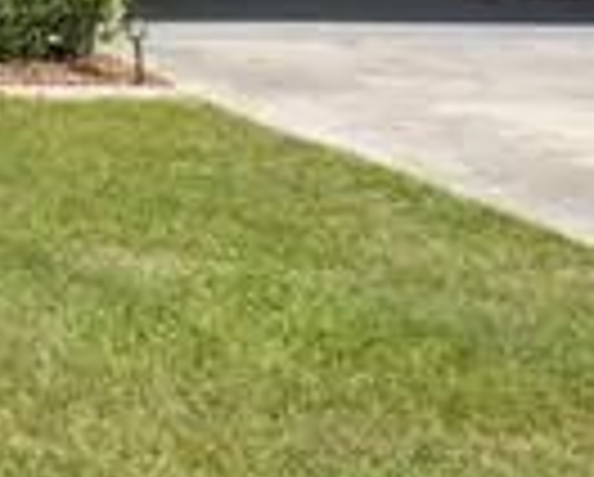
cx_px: -616
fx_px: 1919
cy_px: -65
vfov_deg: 13.8
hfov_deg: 14.4
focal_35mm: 109
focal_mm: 10
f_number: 7.1
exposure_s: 1/400
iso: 100
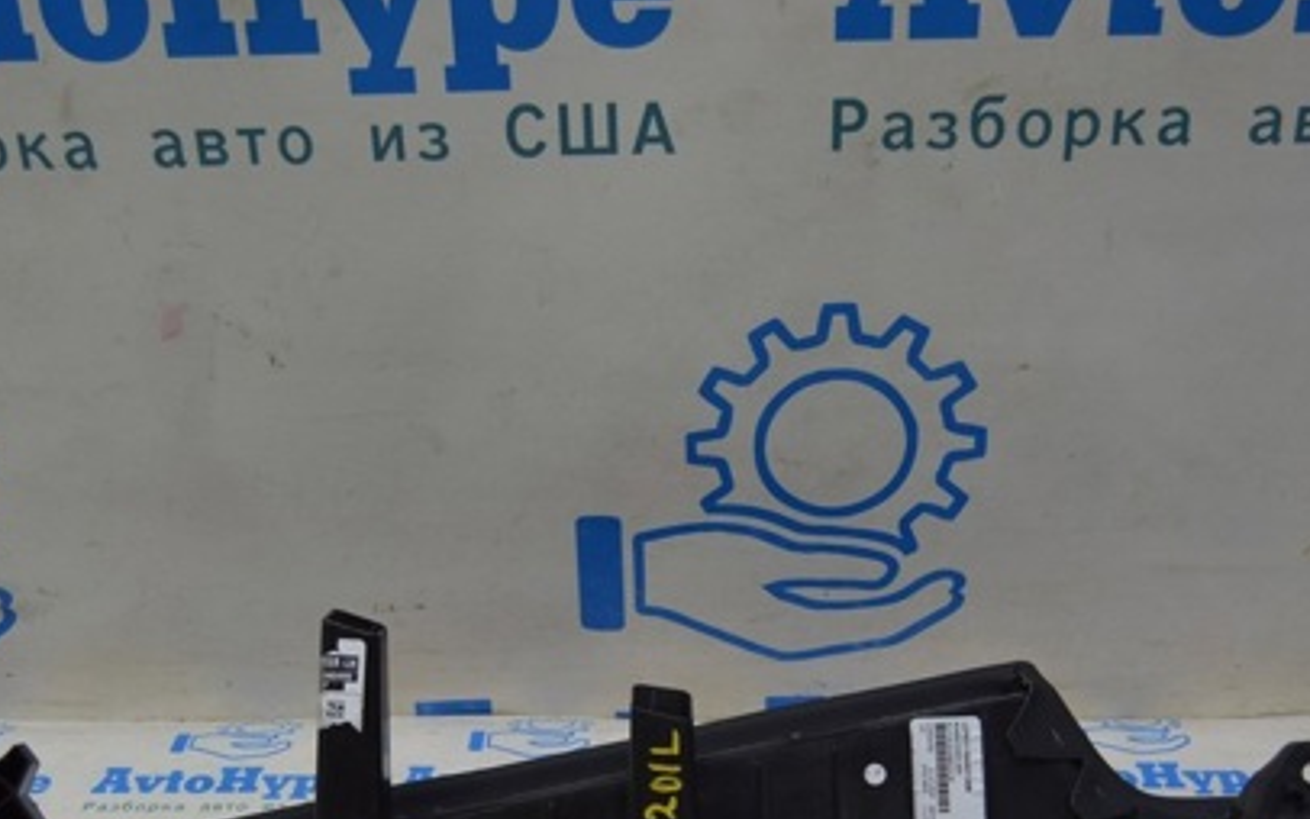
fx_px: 1893
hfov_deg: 38.2
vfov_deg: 24.0
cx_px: 652
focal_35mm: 53
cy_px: 679
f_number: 4.5
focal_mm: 22
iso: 400
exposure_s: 1/80
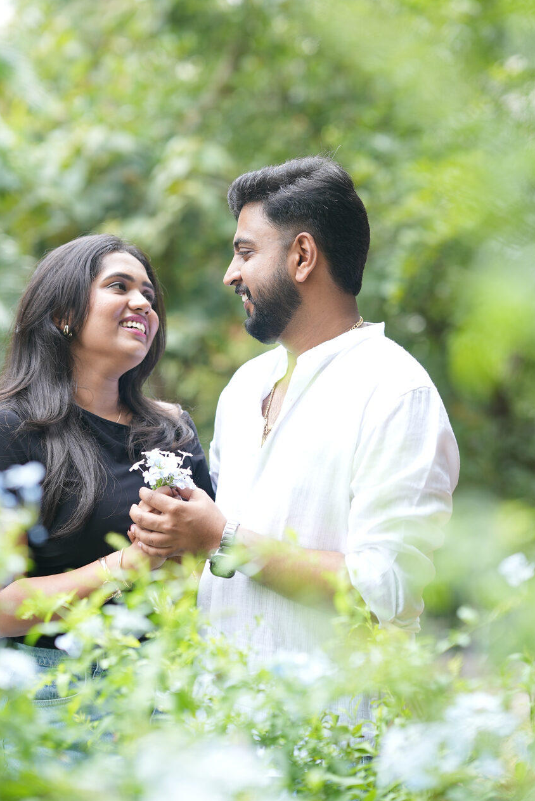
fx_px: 2092
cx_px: 259
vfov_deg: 21.7
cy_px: 373
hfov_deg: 14.6
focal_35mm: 94
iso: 200
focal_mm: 85
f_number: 2.2
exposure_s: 1/320
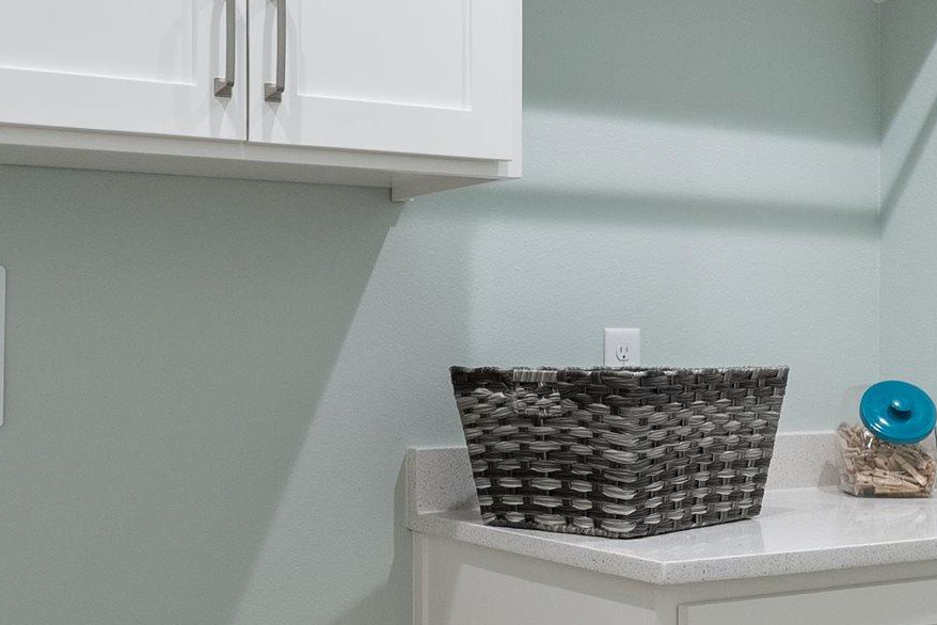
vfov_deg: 24.2
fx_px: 1458
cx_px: 454
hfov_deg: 35.6
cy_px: 367
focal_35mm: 56
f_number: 9
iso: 640
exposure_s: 1/8
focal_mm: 16
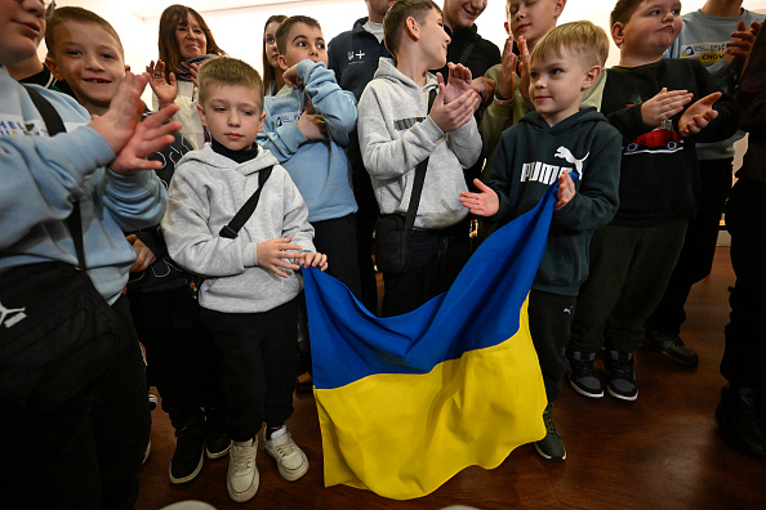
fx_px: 340
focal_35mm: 16
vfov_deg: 73.7
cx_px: 383
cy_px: 255
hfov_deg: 96.7
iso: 10000
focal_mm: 16
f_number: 3.2
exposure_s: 1/320
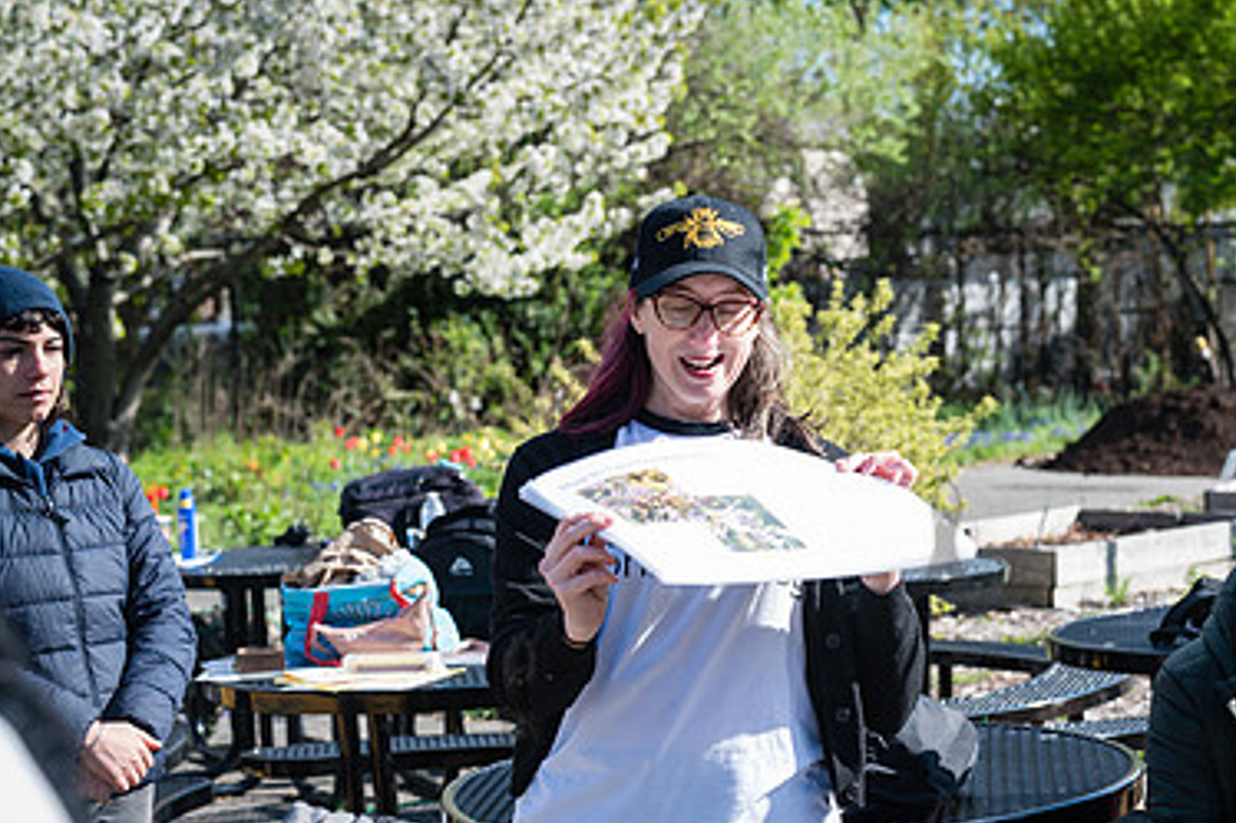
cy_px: 526
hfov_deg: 24.8
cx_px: 942
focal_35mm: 81
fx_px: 2780
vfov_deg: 16.8
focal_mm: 51
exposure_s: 1/320
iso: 80
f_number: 4
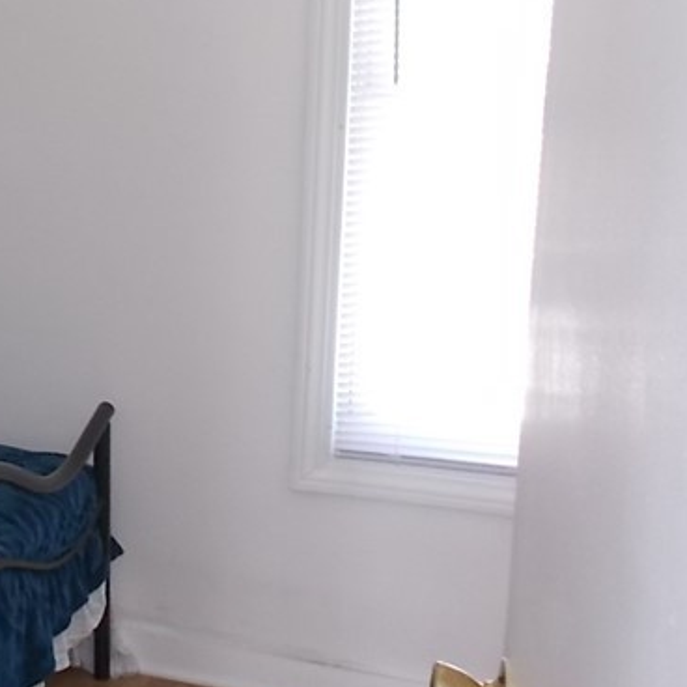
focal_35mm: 64
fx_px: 1437
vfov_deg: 26.7
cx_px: -56
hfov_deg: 25.1
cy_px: 226
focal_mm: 4.6
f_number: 3.2
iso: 200
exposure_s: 1/25
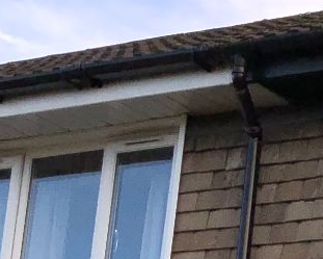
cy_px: 519
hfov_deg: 9.7
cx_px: 714
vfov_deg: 8.2
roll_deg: -5.5
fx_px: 1721
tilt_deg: +7.2
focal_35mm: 180
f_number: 1.8
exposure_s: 1/1215
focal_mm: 3.99
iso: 20
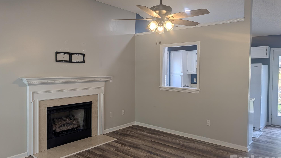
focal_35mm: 27
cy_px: 74
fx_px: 201
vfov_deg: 42.9
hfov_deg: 69.9
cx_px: 140
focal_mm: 6.9
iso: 41
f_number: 1.68
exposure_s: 1/120
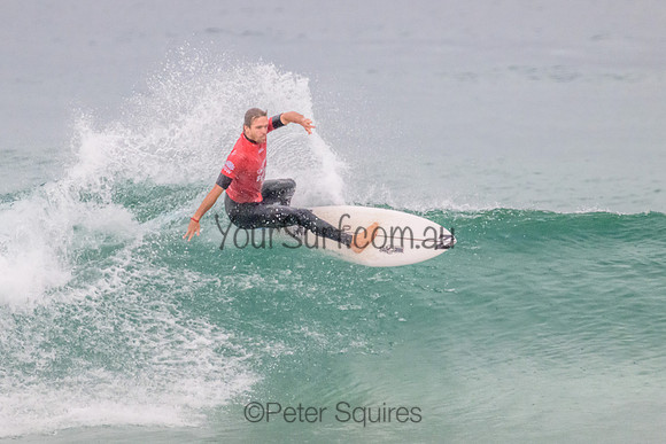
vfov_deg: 1.3
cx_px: 313
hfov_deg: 1.9
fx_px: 19778
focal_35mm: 1069
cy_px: 187
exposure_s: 1/2000
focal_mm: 800
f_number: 11
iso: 5000
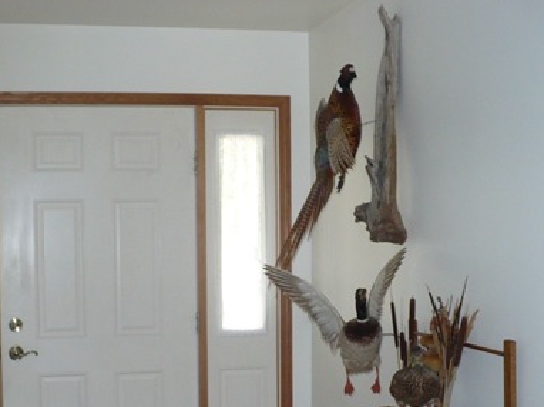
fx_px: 974
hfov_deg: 31.1
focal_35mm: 62
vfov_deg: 23.3
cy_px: 323
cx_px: 211
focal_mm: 6.1
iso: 160
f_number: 2.8
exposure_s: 1/30
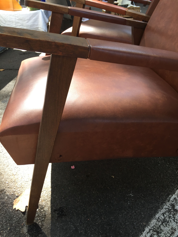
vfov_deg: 61.7
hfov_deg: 48.2
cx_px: 89
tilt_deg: -34.9
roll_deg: +0.8
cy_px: 118
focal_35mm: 29
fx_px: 199
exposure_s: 1/100
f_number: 2.2
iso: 40
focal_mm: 4.15
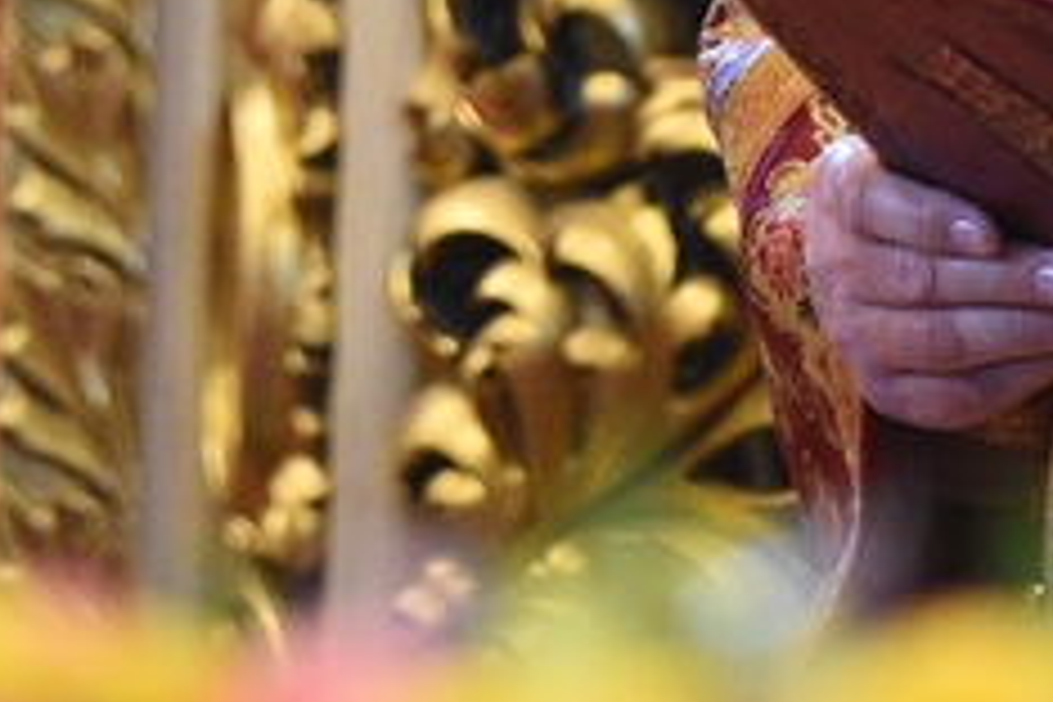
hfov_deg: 2.4
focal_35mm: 877
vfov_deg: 1.6
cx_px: 122
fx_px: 25650
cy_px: -1192
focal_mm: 160
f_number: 2.8
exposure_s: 1/80
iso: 4000
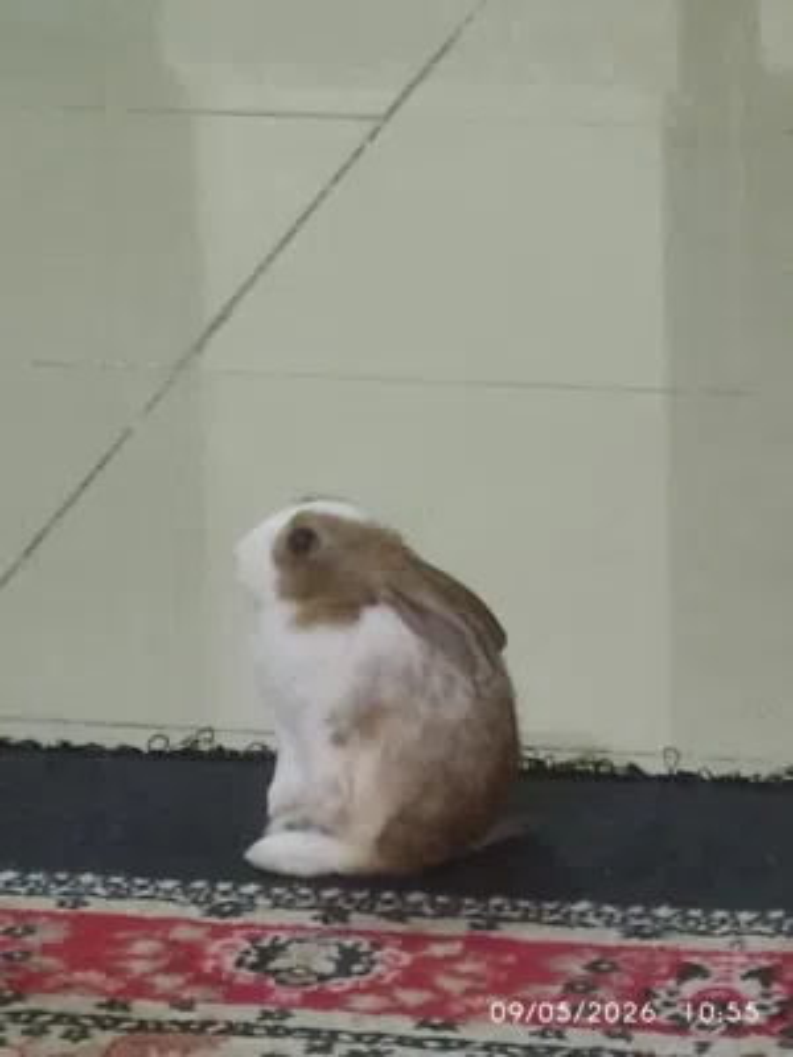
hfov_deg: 53.1
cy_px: 528
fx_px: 794
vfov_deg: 67.3
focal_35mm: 26
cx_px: 396
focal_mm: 4.74
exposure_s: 1/33
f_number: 1.79
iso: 1402
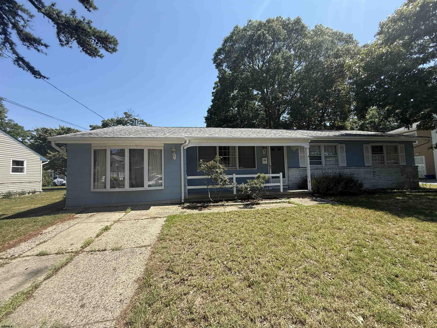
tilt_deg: +2.7
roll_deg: +1.4
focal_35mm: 14
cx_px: 218
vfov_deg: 85.7
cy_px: 164
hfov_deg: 102.1
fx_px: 177
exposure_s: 1/1125
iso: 50
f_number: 2.2
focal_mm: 2.22
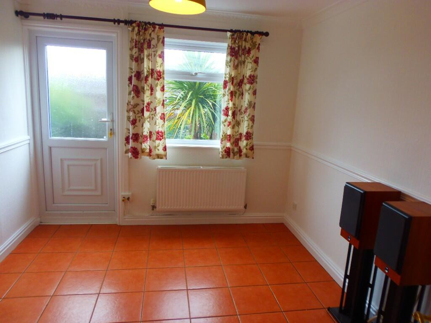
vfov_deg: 56.8
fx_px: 299
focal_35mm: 24
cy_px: 162
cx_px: 216
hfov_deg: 71.6
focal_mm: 4.3
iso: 64
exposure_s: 1/50
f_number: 2.9
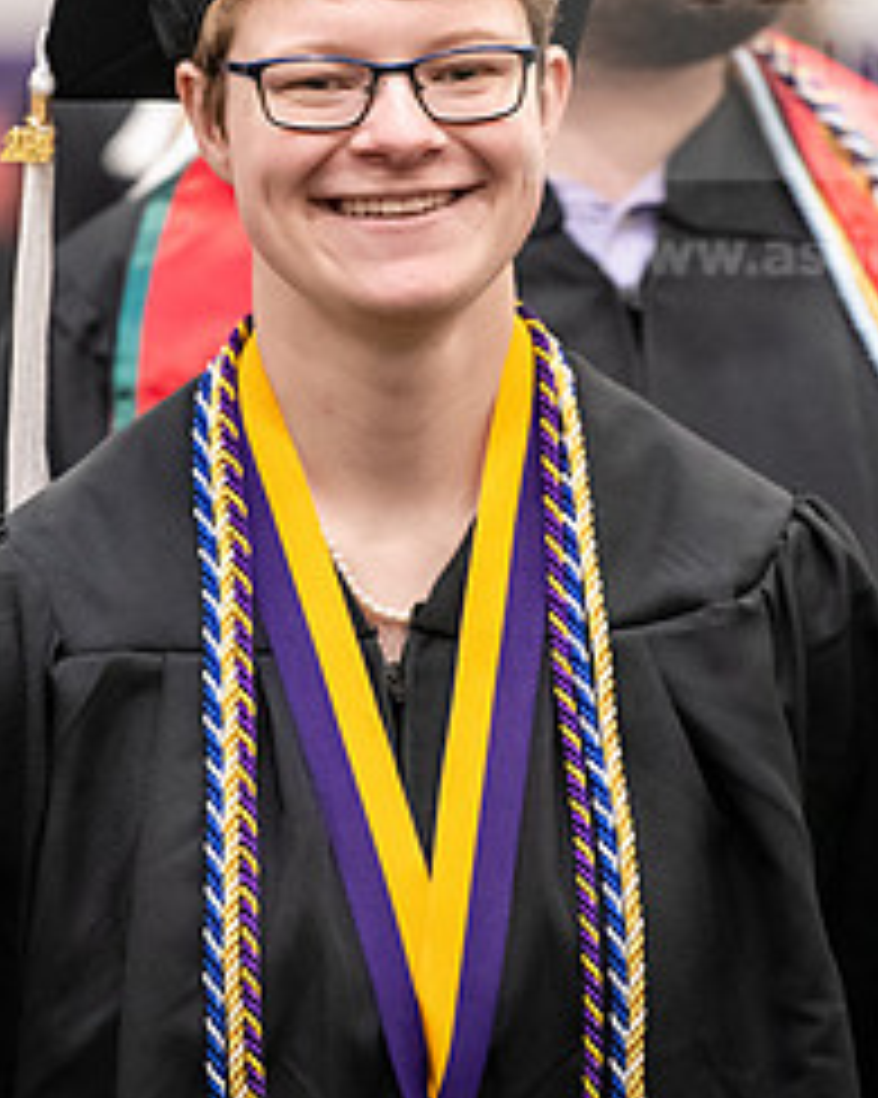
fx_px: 14528
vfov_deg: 4.3
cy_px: 349
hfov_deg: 3.5
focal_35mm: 447
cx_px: 387
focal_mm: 200
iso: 3200
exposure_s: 1/200
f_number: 3.2
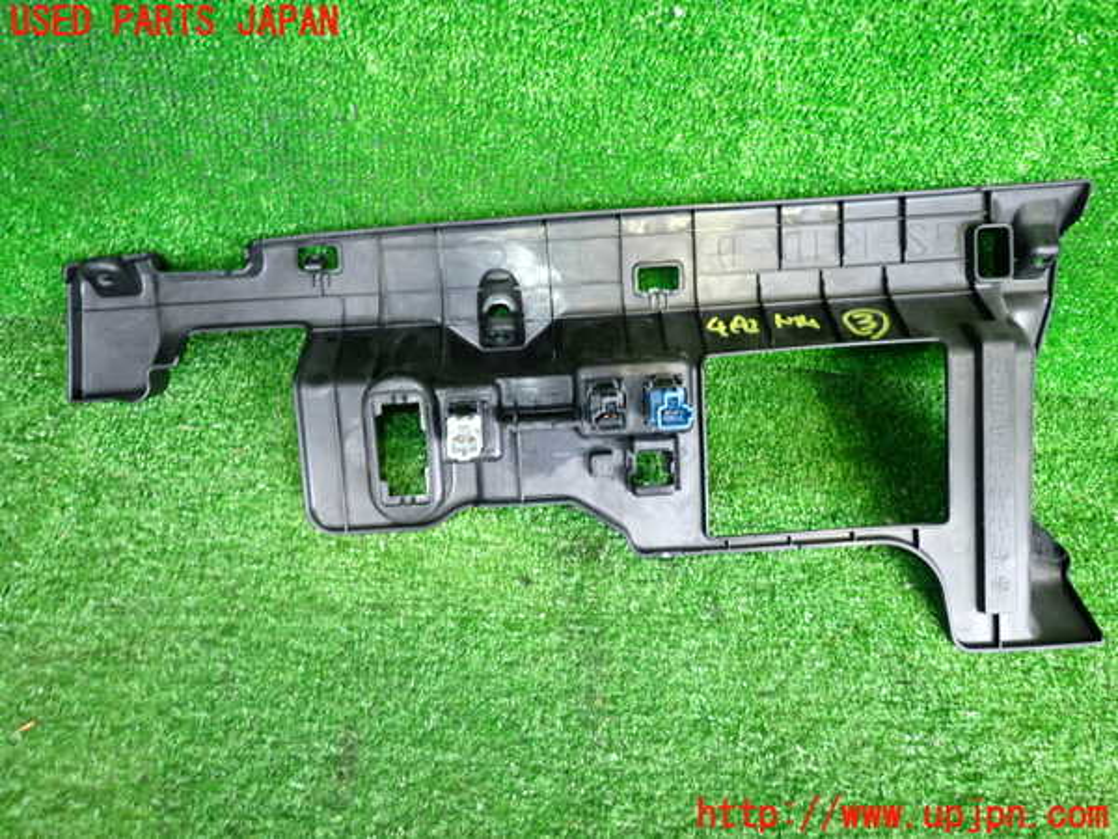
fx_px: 807
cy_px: 420
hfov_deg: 69.4
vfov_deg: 54.9
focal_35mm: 25
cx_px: 559
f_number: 2
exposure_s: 1/30
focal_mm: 4.5
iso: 320
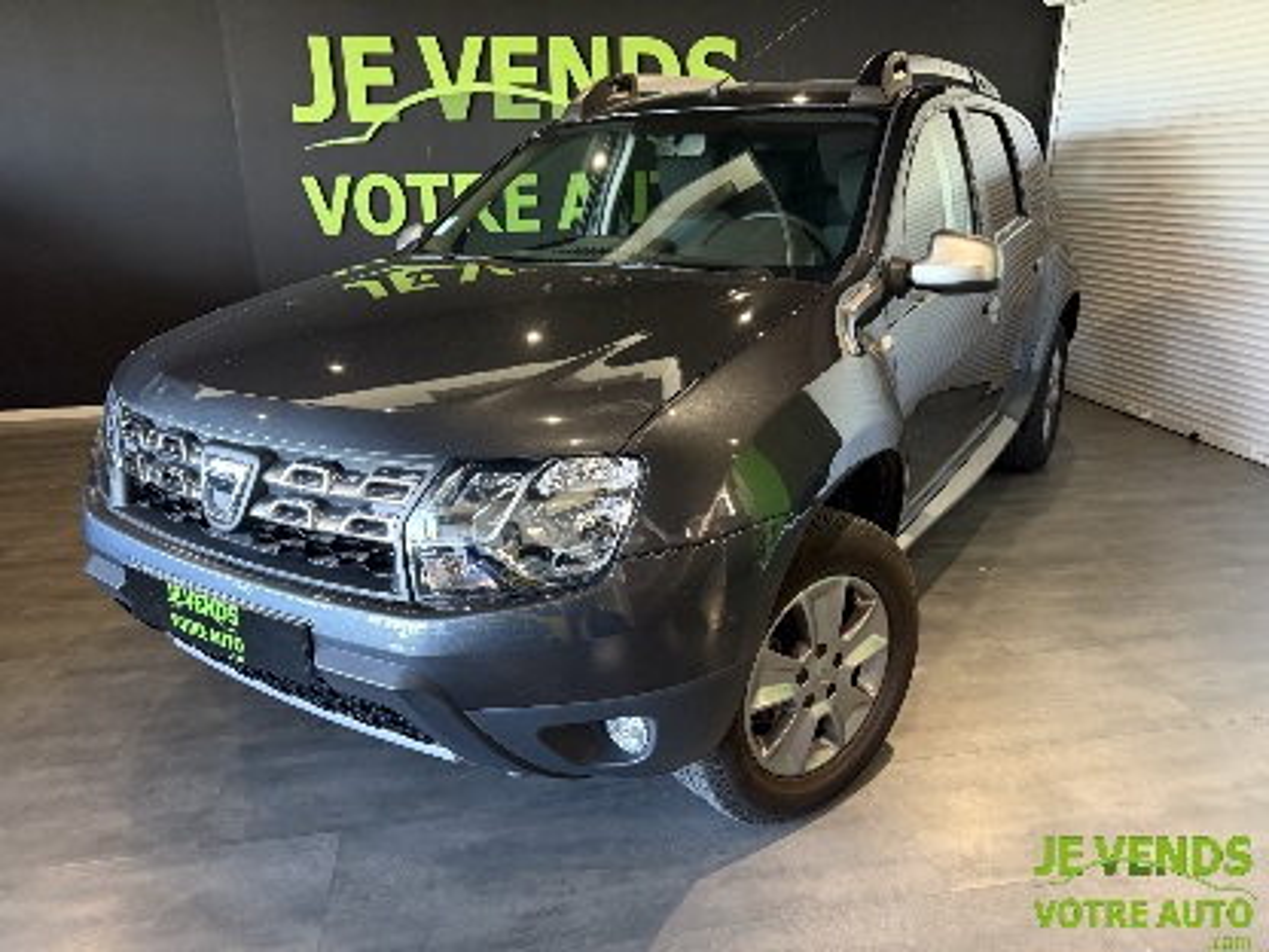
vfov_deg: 56.8
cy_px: 476
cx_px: 634
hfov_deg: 71.6
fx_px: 880
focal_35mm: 24
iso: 500
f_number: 1.78
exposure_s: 1/50
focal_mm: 6.76
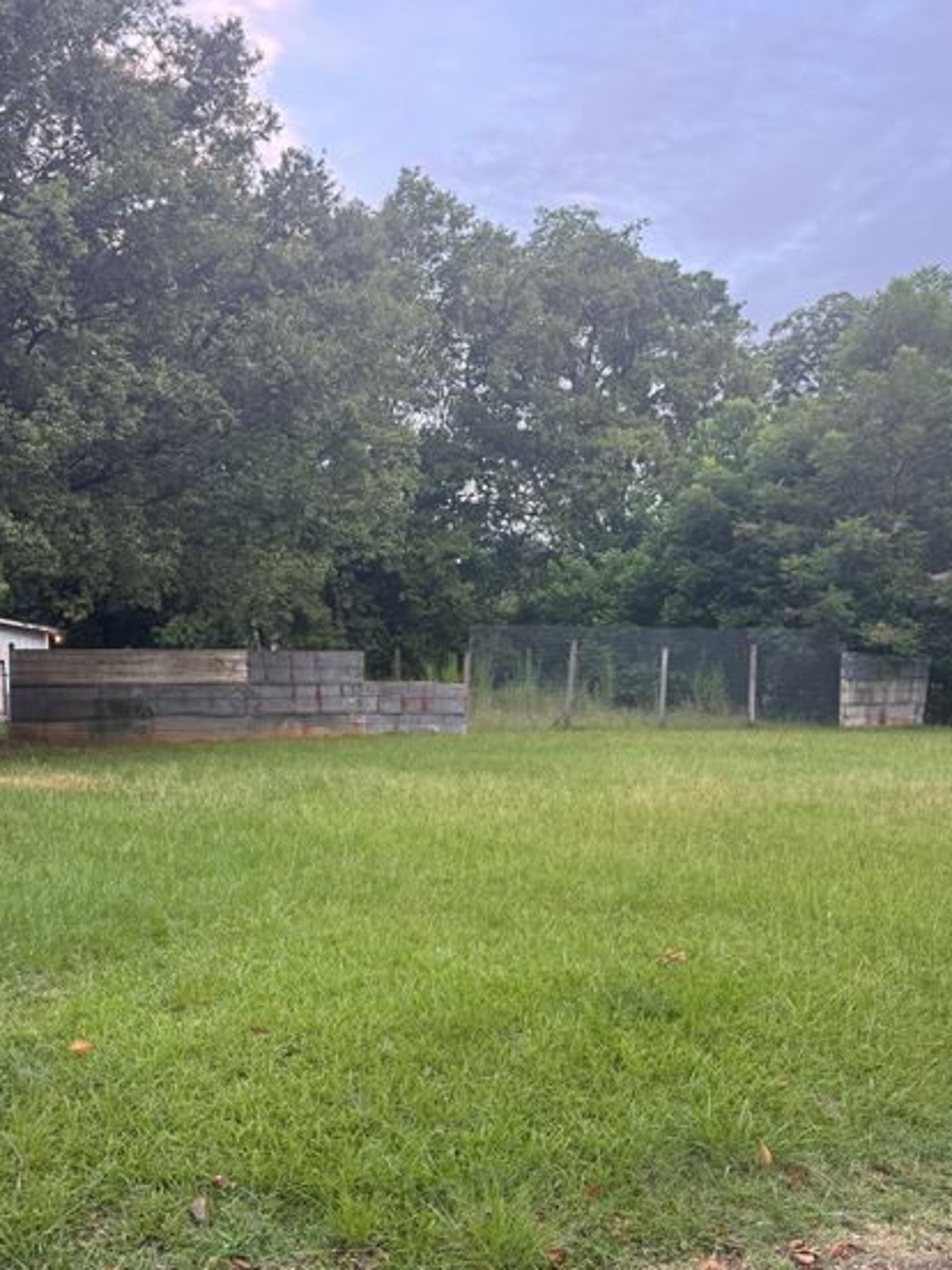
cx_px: 421
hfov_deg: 48.1
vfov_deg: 61.4
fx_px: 1063
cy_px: 728
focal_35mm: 29
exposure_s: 1/121
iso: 125
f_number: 1.78
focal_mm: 6.76
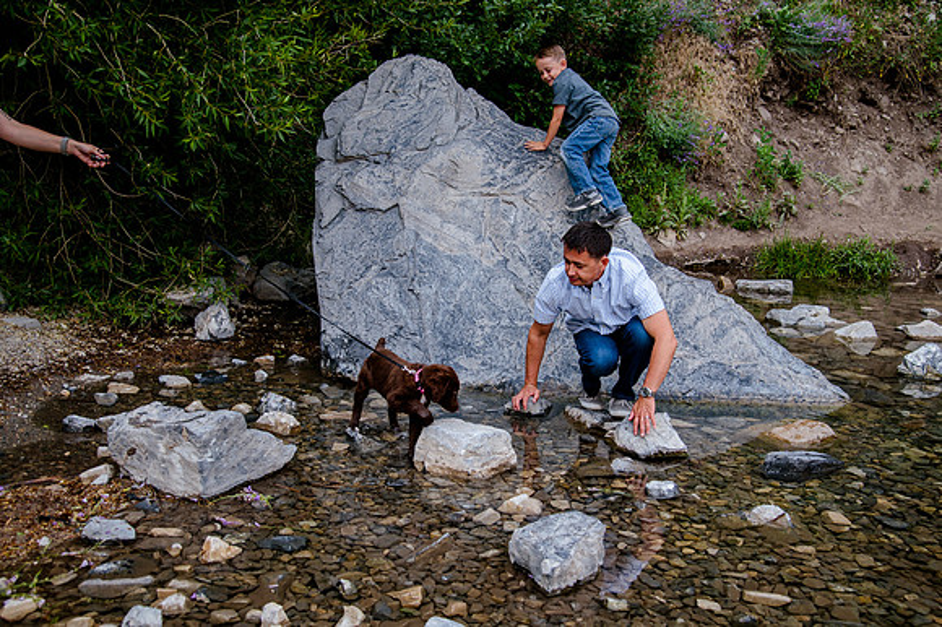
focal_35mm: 40
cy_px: 314
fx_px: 1041
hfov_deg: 48.7
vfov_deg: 33.5
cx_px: 484
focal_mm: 38
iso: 400
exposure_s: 1/250
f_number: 5
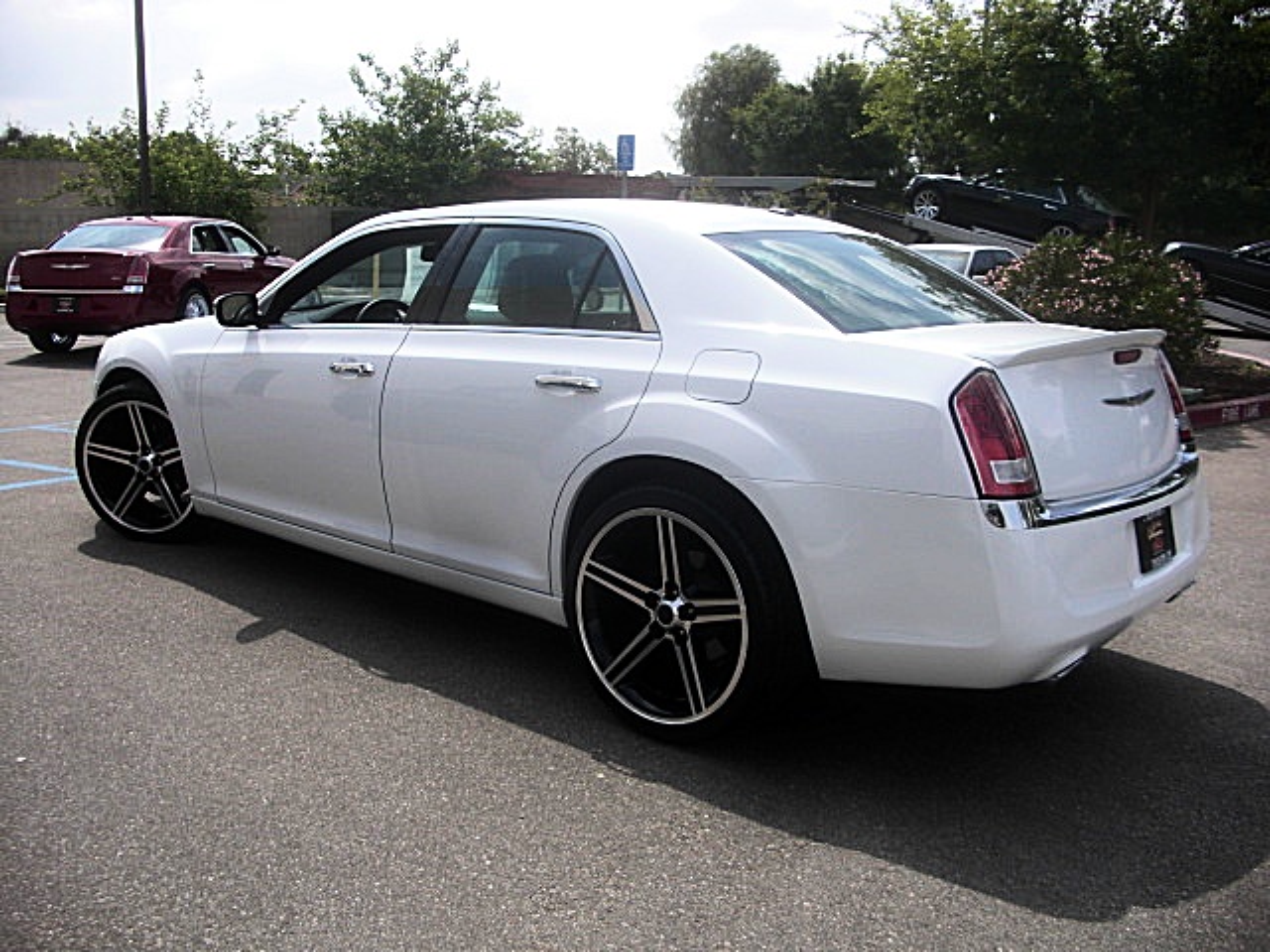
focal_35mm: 36
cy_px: 476
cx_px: 635
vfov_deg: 39.7
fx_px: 1321
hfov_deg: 51.4
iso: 50
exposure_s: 1/1000
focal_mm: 6.3
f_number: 2.8
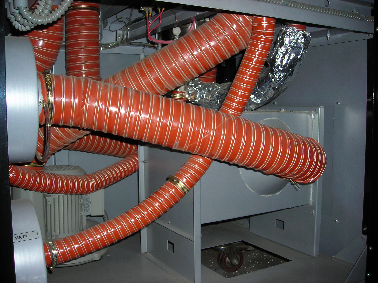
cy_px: 142
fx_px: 415
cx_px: 189
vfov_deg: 37.7
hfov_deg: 49.0
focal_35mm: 38
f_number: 3.2
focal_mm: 6.3
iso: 50
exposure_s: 1/60.1
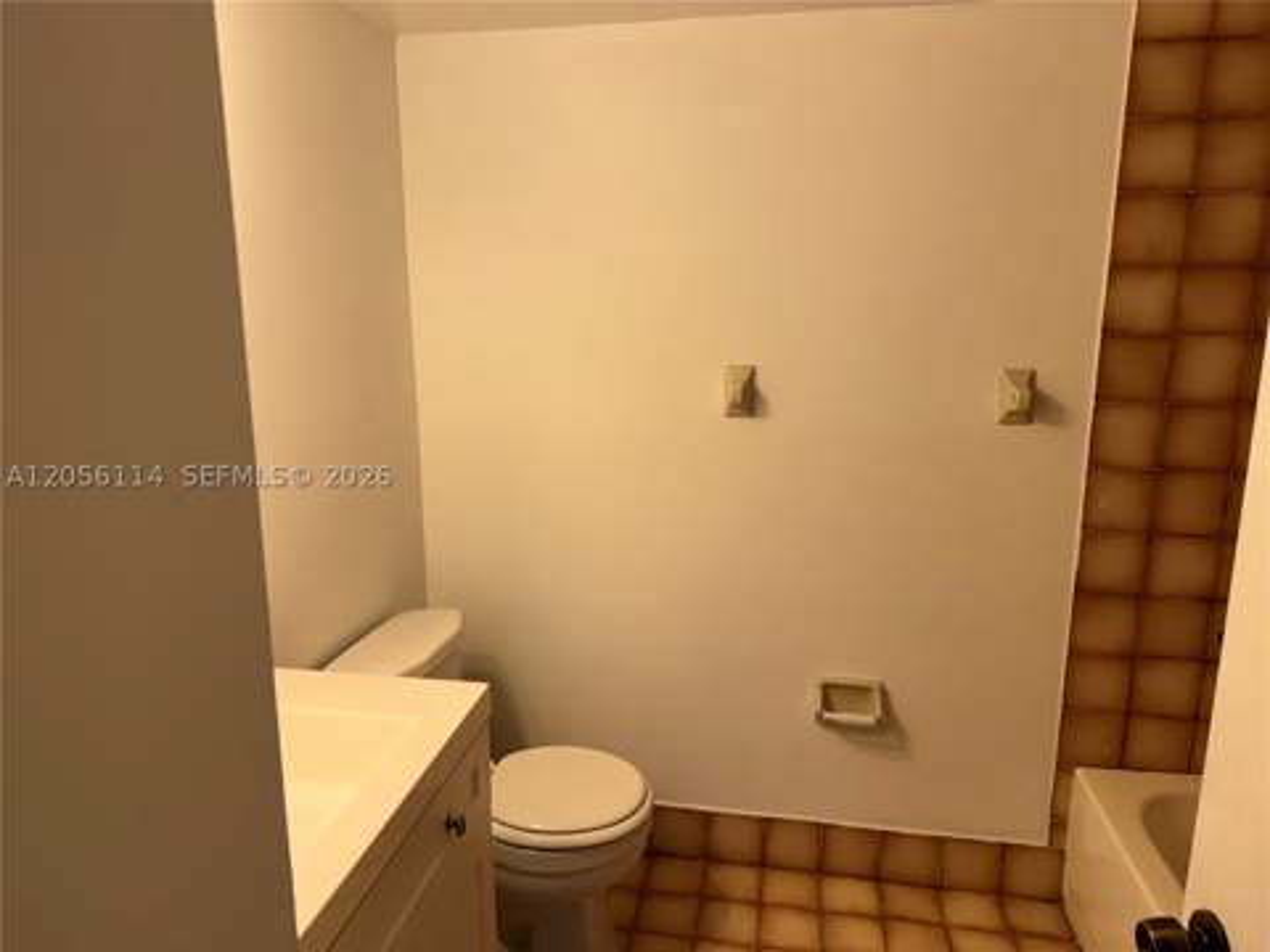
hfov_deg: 71.6
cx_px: 635
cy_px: 476
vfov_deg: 56.8
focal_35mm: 24
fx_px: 881
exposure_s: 1/120
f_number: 1.78
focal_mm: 6.76
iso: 125
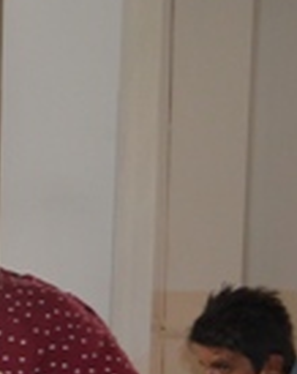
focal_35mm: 145
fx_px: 1599
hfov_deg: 9.0
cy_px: 366
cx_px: -526
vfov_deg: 13.2
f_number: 4
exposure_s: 1/60
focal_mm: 22
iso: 450
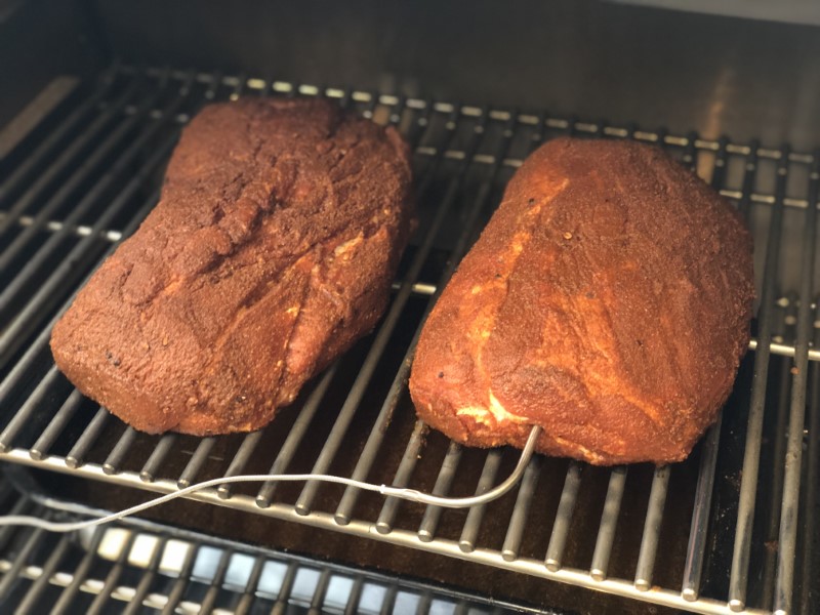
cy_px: 308
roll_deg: +0.8
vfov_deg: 28.0
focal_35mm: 52
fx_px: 1232
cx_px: 410
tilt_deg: -39.7
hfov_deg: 36.8
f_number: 2.4
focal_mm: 6
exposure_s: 1/13
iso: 160
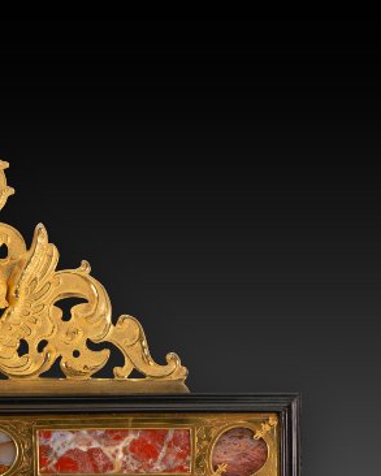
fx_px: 4551
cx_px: -11
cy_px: 646
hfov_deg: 4.8
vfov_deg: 5.9
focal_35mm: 323
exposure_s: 1/3
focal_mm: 105
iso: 100
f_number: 6.3
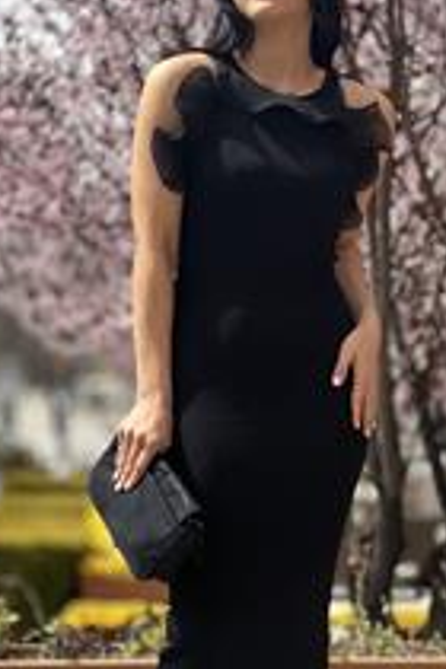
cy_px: 314
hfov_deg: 14.0
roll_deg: -1.0
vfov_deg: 20.8
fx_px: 1821
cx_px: 242
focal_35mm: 98
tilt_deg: +0.4
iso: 100
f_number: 1.78
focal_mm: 6.86
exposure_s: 1/3731
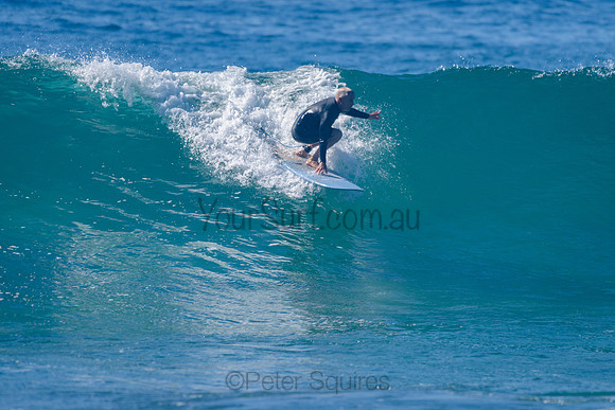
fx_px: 10470
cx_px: 301
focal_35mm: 613
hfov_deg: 3.4
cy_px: 171
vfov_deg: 2.2
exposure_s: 1/2000
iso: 180
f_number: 5.6
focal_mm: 500
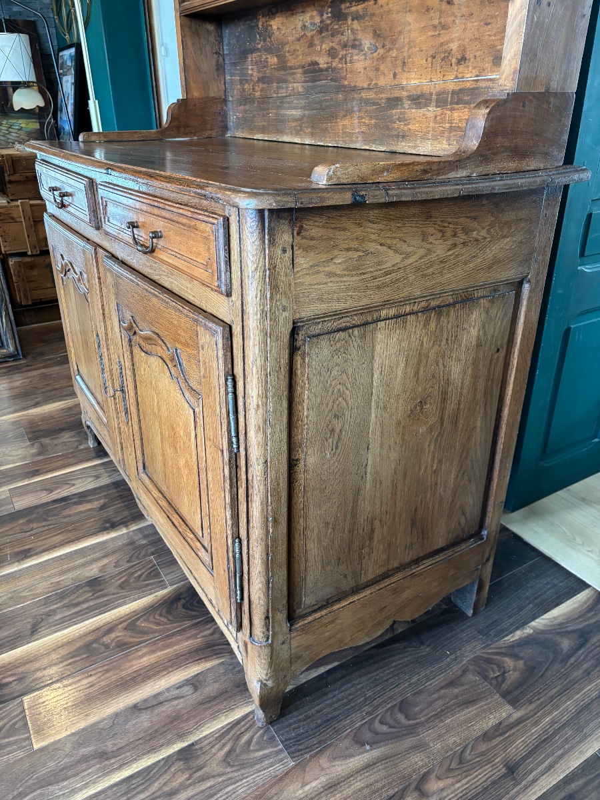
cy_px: 400
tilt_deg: -26.8
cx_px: 300
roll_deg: -0.2
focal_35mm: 26
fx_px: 601
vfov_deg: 67.3
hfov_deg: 53.1
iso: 400
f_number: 1.6
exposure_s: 1/60
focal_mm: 5.96
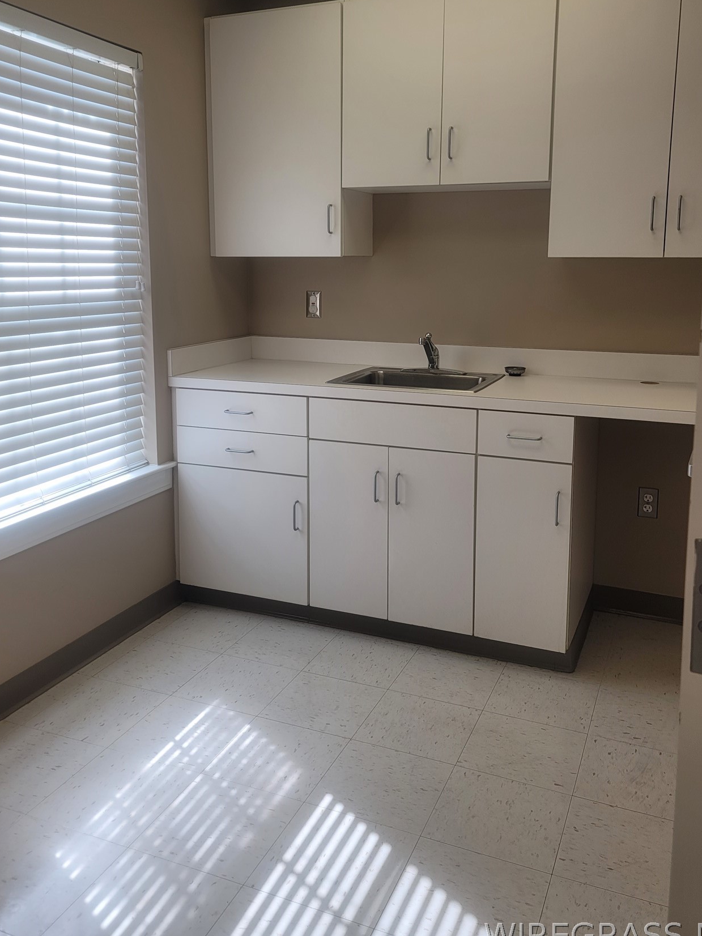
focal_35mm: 31
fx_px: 838
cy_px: 382
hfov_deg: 45.4
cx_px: 336
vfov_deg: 58.0
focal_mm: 7
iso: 20
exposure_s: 1/122
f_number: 1.8
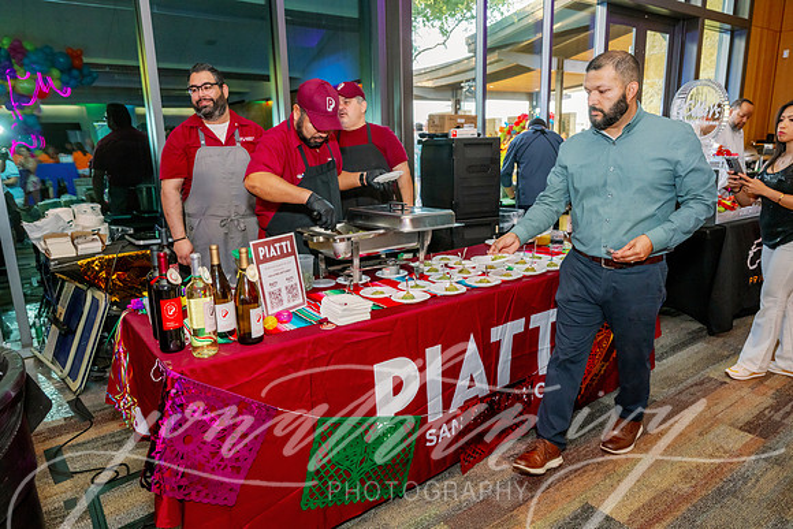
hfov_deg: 73.7
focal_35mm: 24
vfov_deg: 53.2
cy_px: 264
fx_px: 529
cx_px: 396
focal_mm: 24
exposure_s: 1/100
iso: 2000
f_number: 6.3
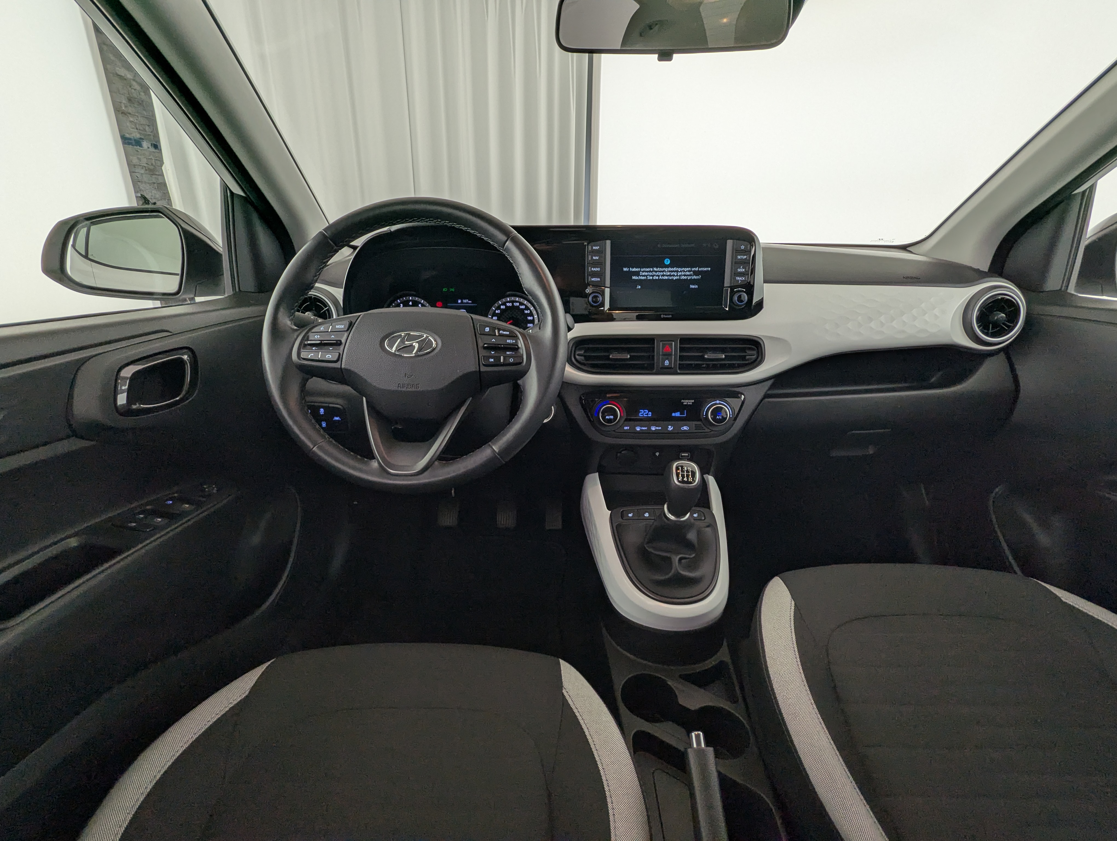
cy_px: 420
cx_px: 558
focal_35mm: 16
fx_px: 517
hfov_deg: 94.4
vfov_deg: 78.2
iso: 64
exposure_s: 1/110
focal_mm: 2.35
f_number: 2.2
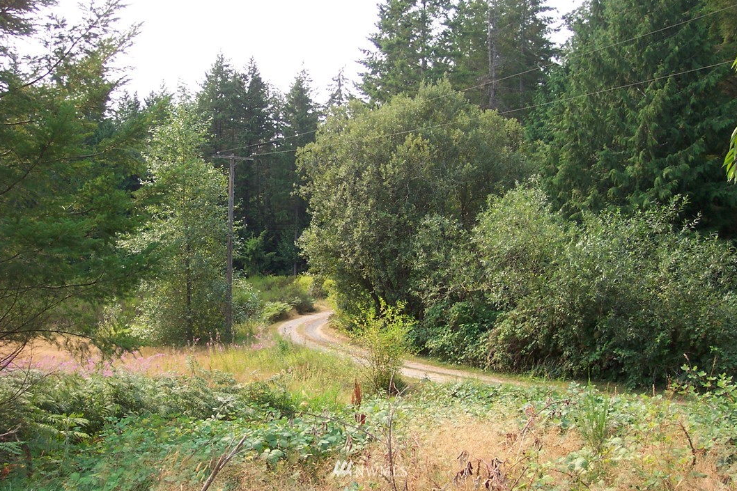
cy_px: 242
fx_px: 798
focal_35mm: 39
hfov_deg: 49.6
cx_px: 371
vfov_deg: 34.2
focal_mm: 8
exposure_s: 1/700
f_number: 2.8
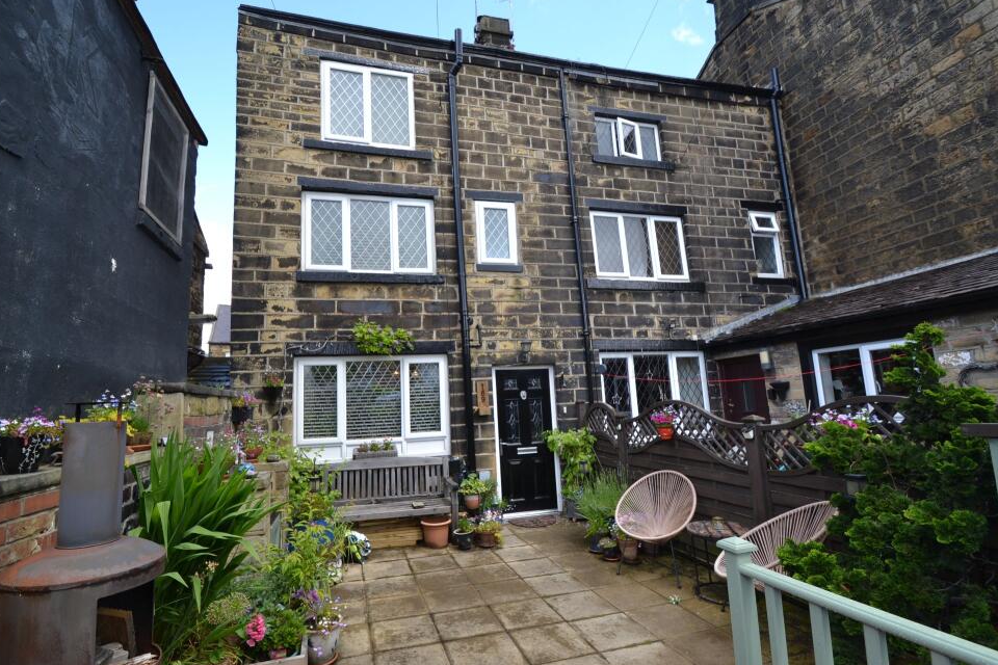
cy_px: 330
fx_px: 444
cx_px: 483
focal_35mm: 16
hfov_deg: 96.7
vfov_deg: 73.7
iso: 140
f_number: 5.6
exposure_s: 1/125
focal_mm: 10
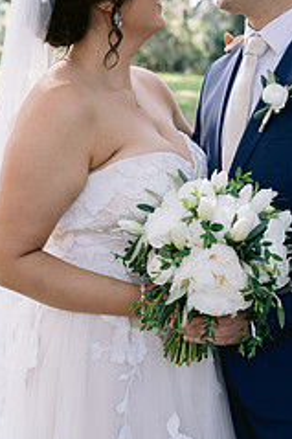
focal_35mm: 66
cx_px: 208
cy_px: 193
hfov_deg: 20.5
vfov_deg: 30.5
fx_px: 804
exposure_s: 1/250
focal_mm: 35
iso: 250
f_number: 2.8
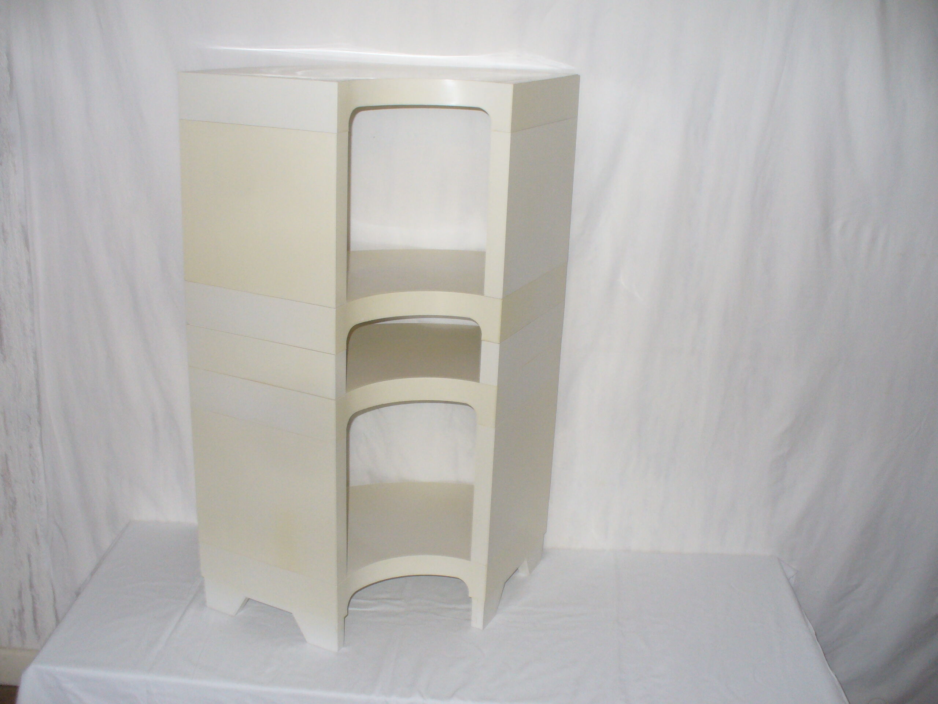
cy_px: 352
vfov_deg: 38.7
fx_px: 1003
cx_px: 469
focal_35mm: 37
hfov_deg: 50.1
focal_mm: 6.1
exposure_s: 1/30
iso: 200
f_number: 2.8
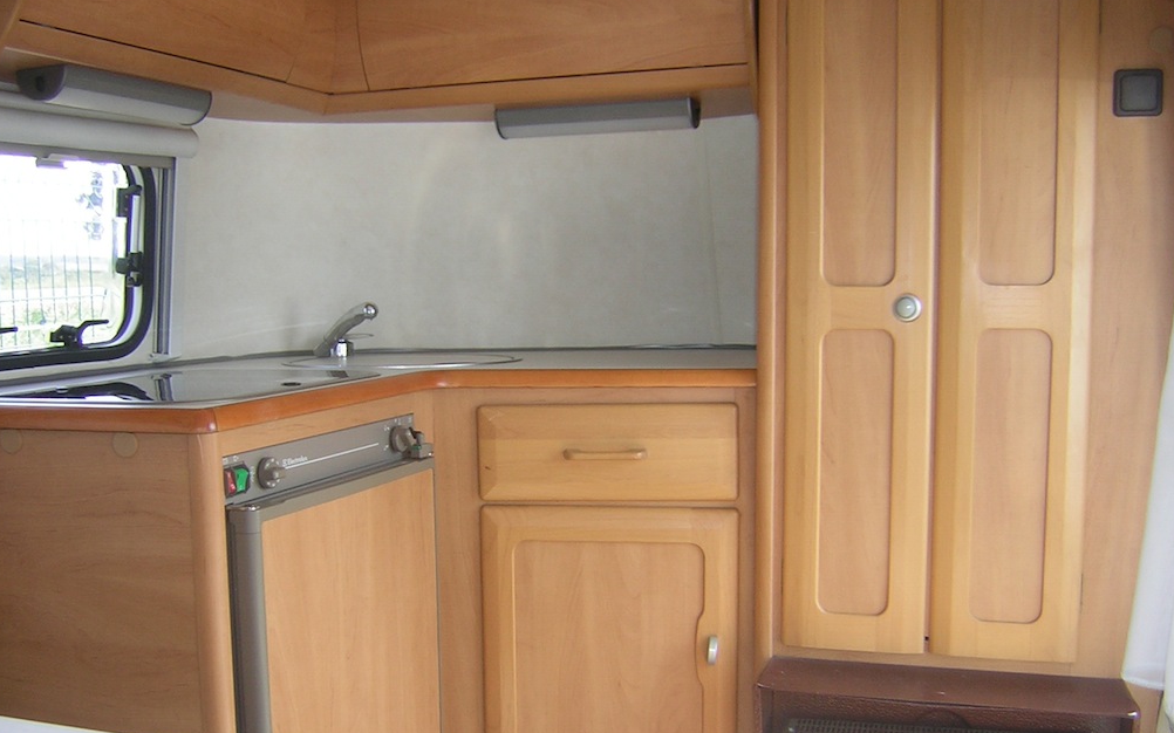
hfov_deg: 50.4
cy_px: 446
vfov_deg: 32.6
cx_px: 585
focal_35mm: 39
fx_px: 1248
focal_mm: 4.7
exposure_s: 1/77.5
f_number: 2.6
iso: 50
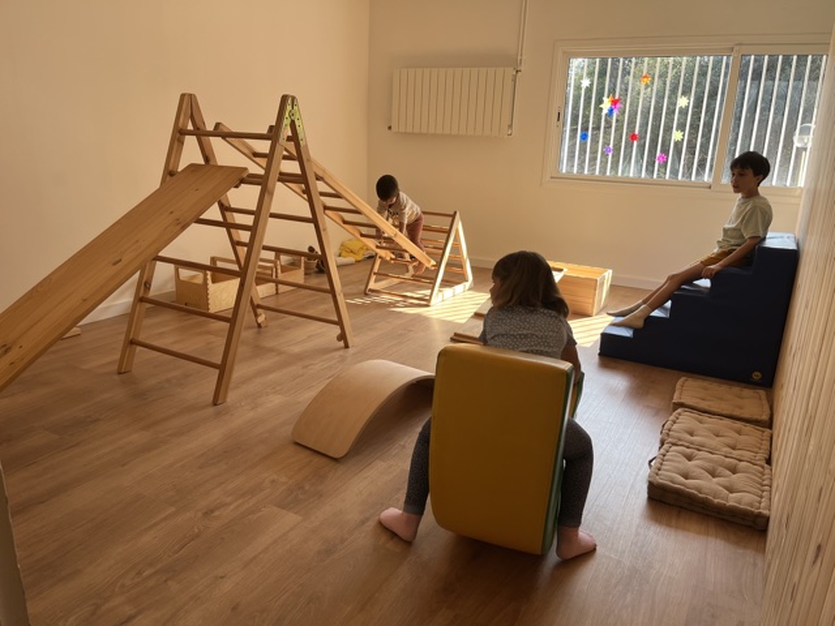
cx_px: 418
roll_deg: -1.4
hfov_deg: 67.3
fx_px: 627
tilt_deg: -17.2
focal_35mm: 26
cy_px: 313
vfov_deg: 53.1
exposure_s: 1/193
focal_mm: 5.1
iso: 40
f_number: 1.6
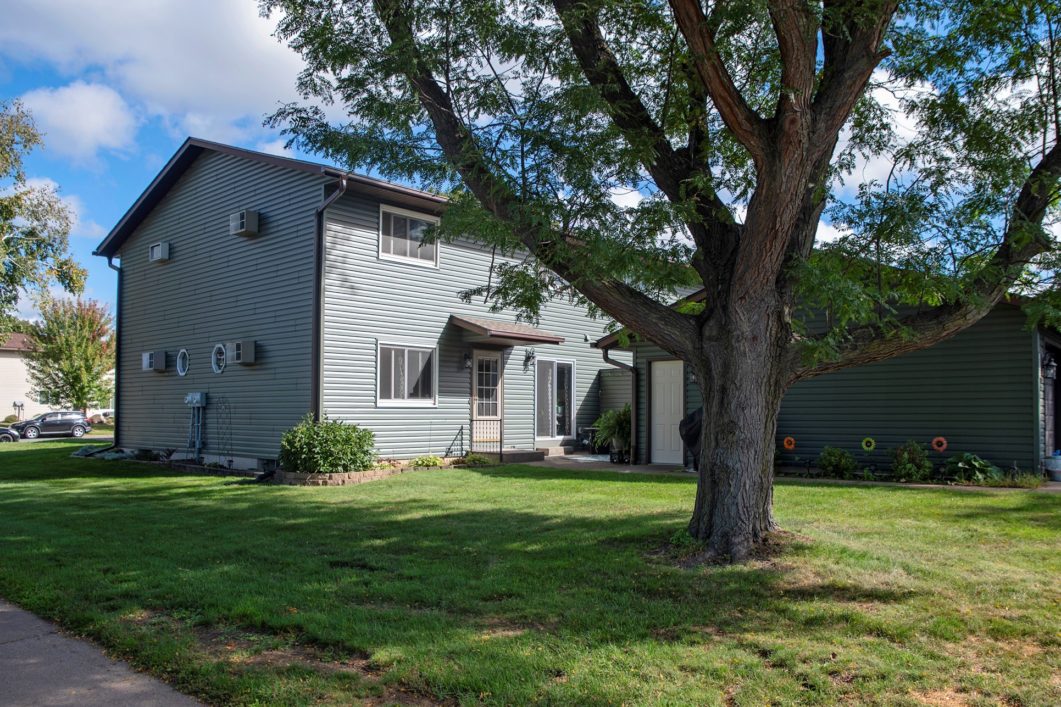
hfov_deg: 67.3
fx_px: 796
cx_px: 572
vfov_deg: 47.9
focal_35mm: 27
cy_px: 384
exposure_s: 1/800
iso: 125
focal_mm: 24
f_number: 3.5
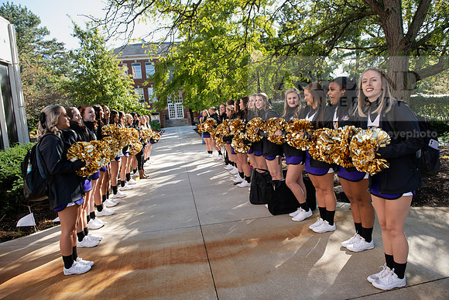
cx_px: 224
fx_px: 299
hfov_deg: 73.7
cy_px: 150
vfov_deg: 53.2
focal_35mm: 24
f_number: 5
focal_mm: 24
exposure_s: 1/320
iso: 400
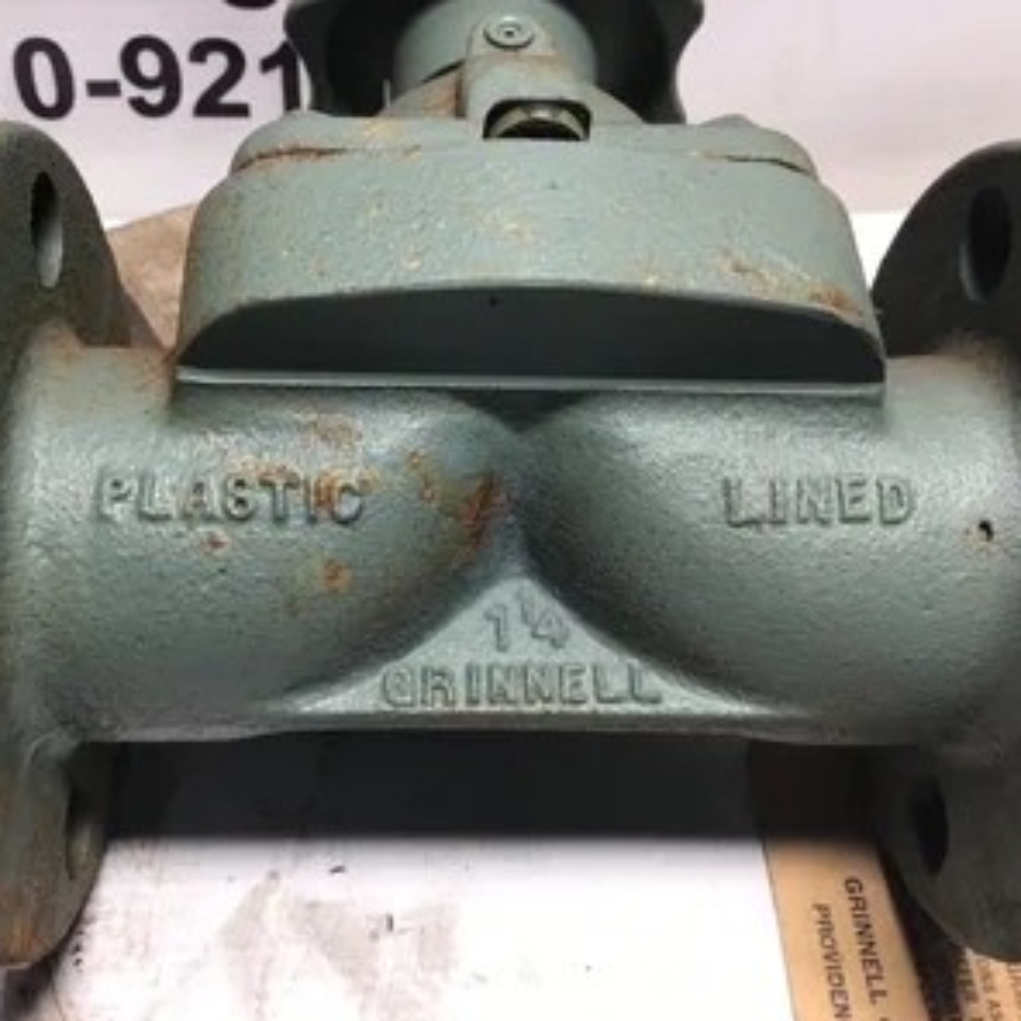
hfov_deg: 44.8
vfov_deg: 44.9
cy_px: 514
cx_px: 448
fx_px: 1235
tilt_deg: -49.5
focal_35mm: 37
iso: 32
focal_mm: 3.3
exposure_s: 1/60
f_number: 2.4
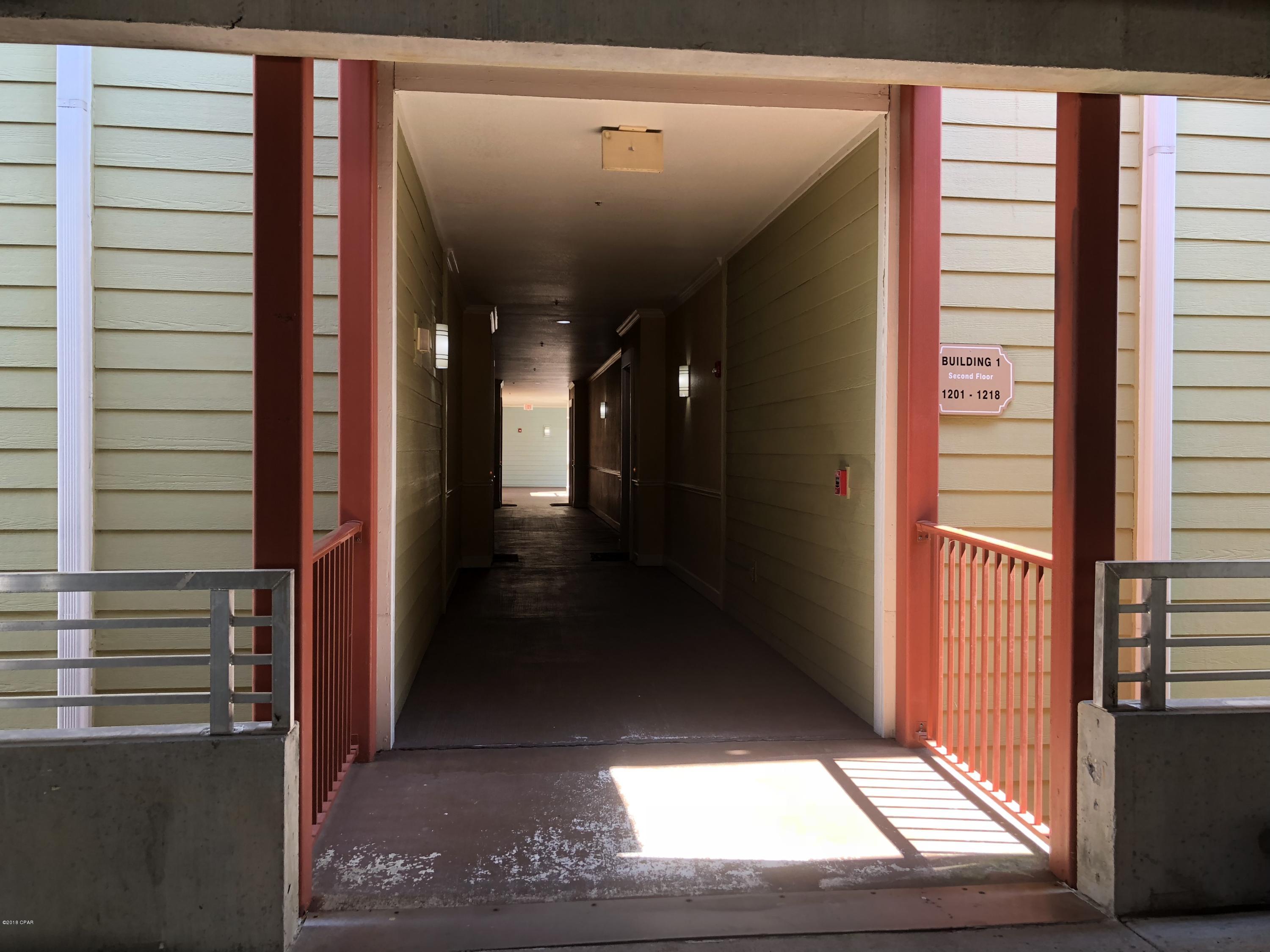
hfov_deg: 63.4
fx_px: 1027
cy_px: 476
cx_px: 635
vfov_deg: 49.7
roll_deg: -0.2
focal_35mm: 28
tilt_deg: -1.4
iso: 64
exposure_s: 1/120
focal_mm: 3.99
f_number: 1.8
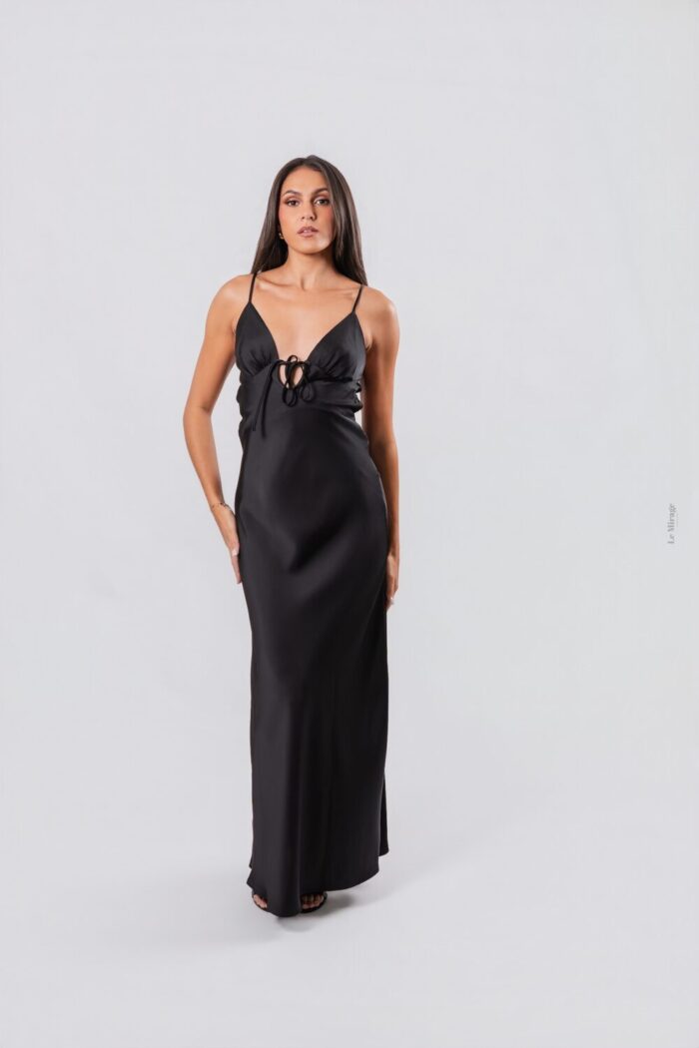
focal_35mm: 41
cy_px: 524
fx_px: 1194
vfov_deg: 47.4
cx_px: 350
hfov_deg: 32.6
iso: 160
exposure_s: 1/320
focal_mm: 27.7
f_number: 2.8
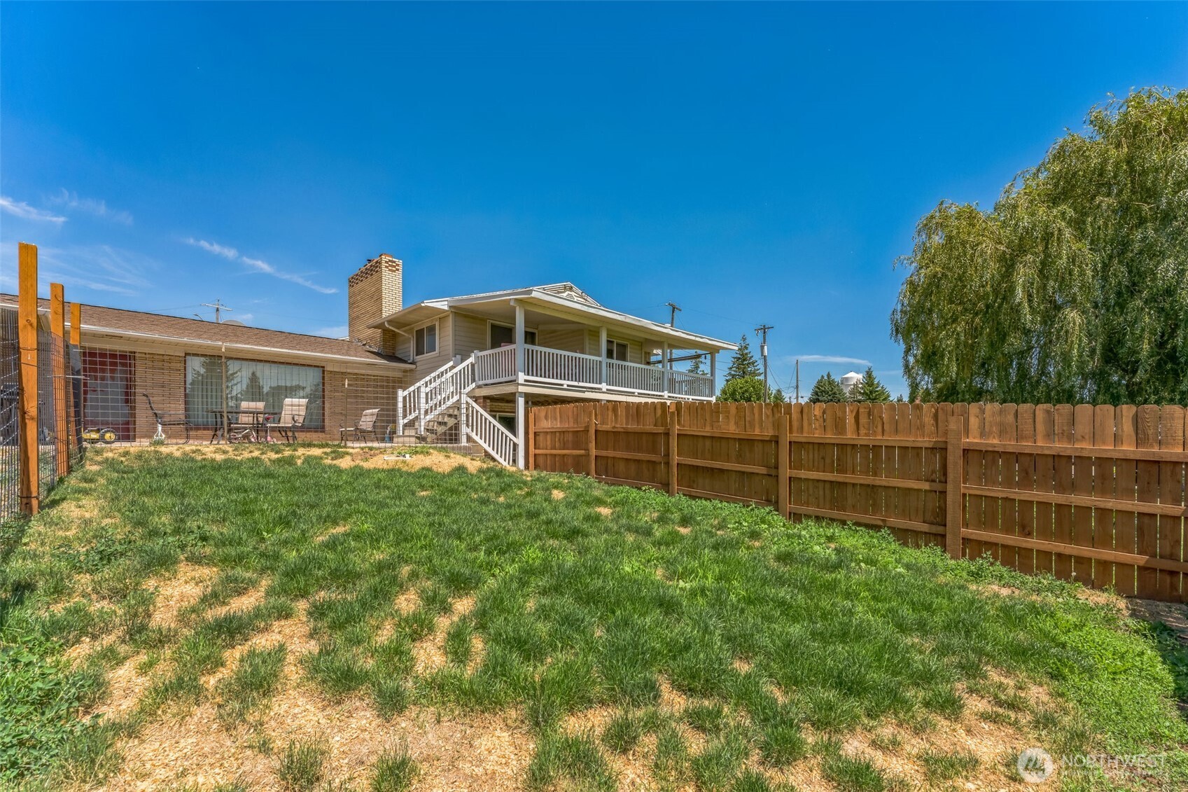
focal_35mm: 14
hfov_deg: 104.3
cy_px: 396
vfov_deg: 81.2
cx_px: 594
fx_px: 462
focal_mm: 14
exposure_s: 1/400
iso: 200
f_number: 9
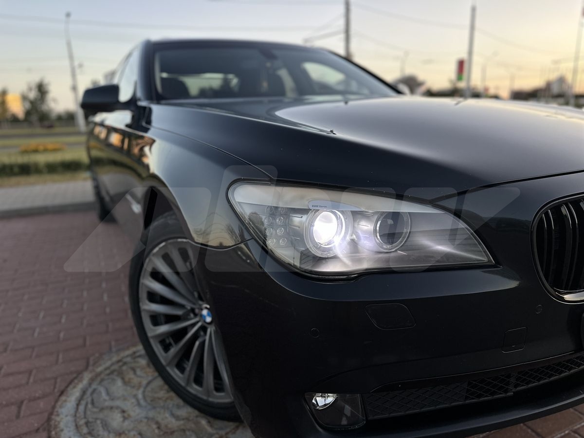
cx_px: 292
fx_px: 405
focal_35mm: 24
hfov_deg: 71.6
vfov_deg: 56.8
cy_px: 219
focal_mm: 6.86
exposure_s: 1/419
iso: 80
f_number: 1.78
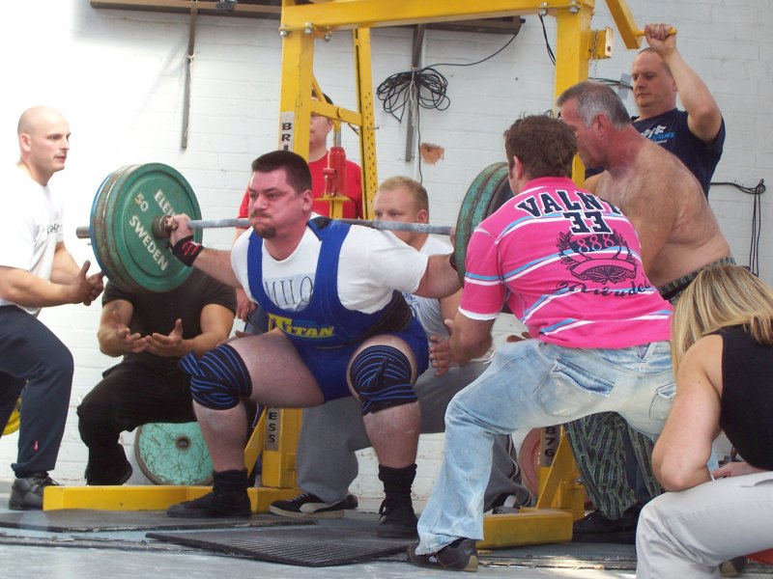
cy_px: 290
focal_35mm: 82
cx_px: 386
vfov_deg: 18.0
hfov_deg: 23.8
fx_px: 1831
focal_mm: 13.5
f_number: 4.1
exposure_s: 1/90
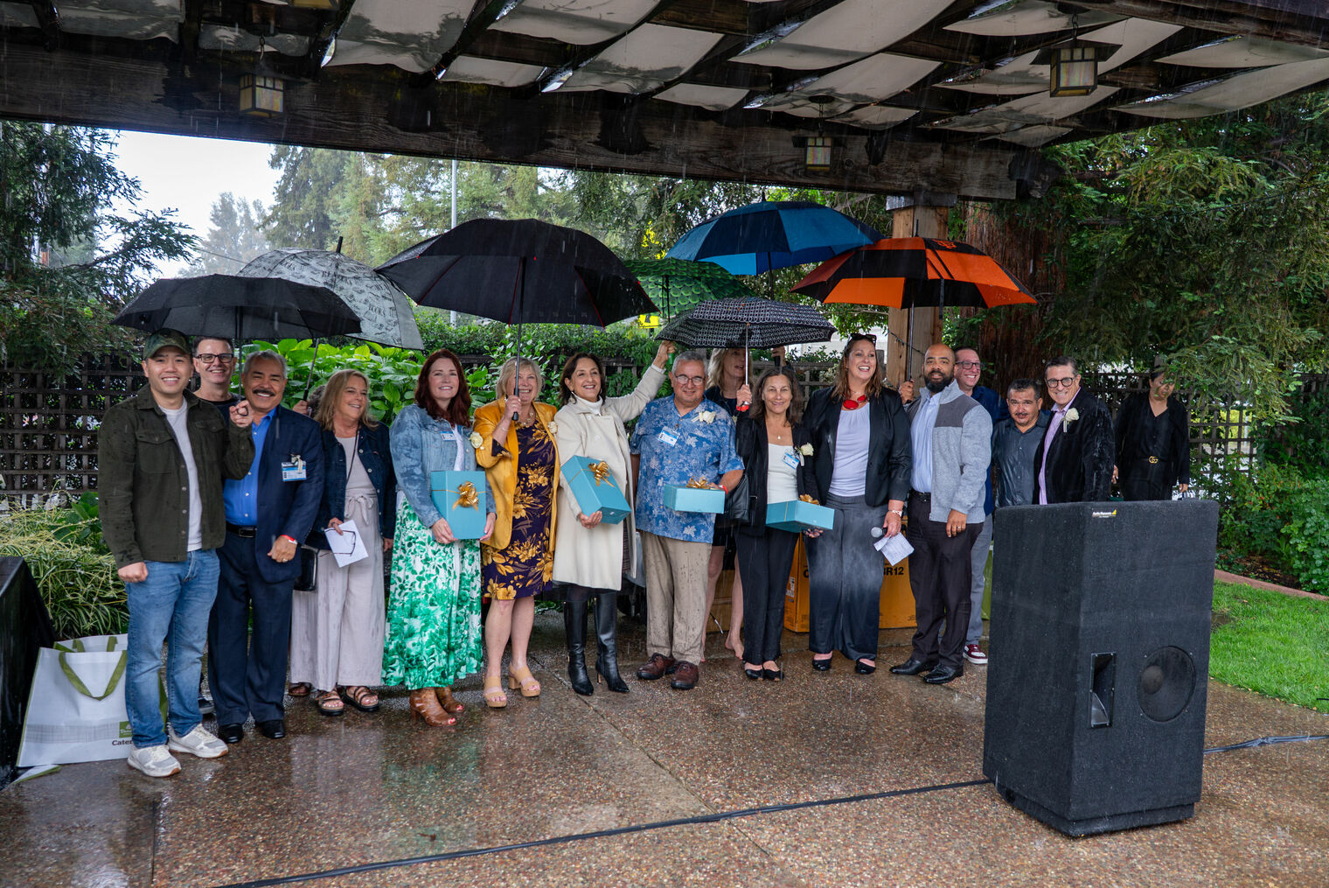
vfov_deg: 42.4
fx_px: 1145
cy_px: 444
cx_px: 664
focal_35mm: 31
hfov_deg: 60.3
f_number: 5
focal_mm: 31
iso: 640
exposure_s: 1/100
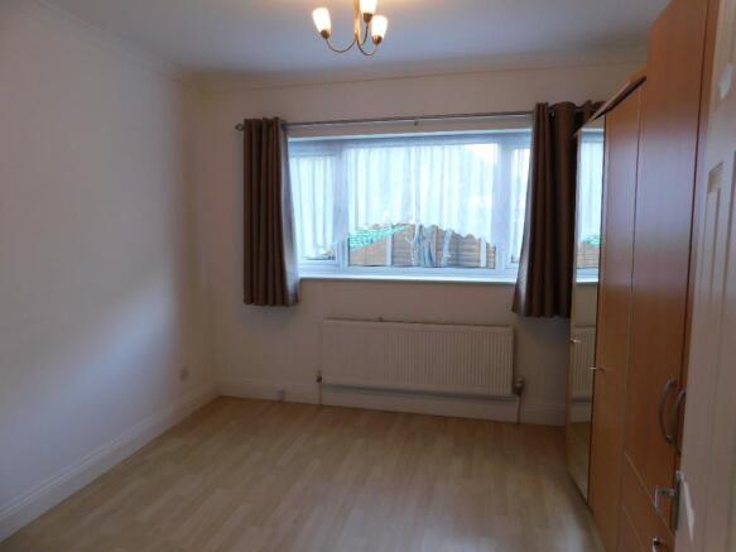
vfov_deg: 58.9
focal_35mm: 23
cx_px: 368
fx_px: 489
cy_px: 276
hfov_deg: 73.9
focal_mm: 4
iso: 125
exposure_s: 1/40
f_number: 3
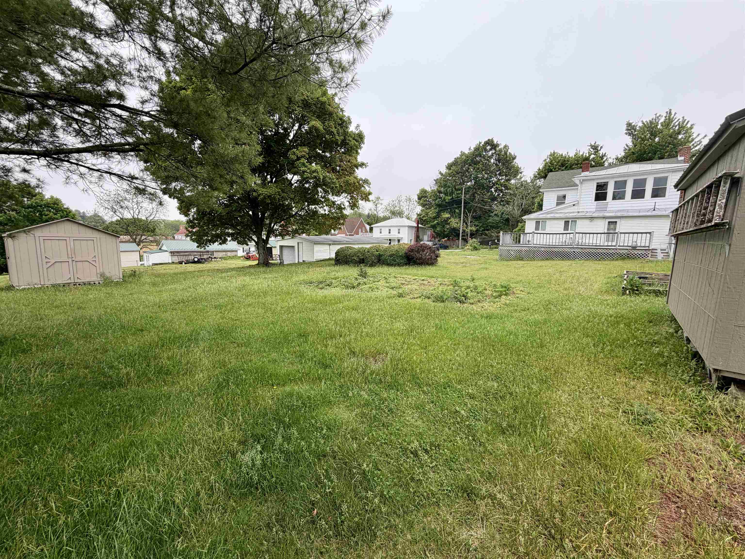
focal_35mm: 14
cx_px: 372
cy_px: 280
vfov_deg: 85.7
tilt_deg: -7.8
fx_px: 301
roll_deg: -0.9
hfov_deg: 102.1
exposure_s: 1/132
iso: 40
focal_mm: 2.22
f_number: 2.2
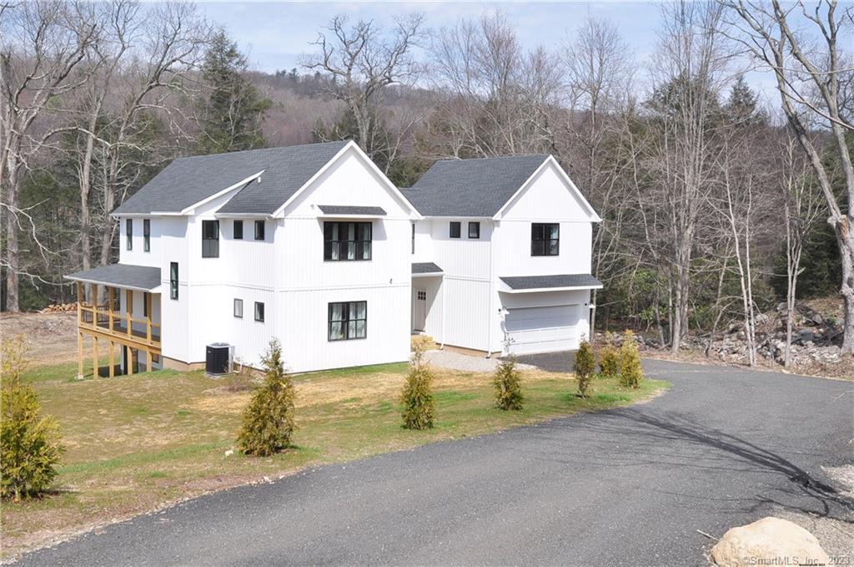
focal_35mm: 30
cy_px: 284
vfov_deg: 43.5
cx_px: 427
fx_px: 710
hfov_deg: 62.0
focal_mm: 20
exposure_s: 1/400
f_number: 9
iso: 200
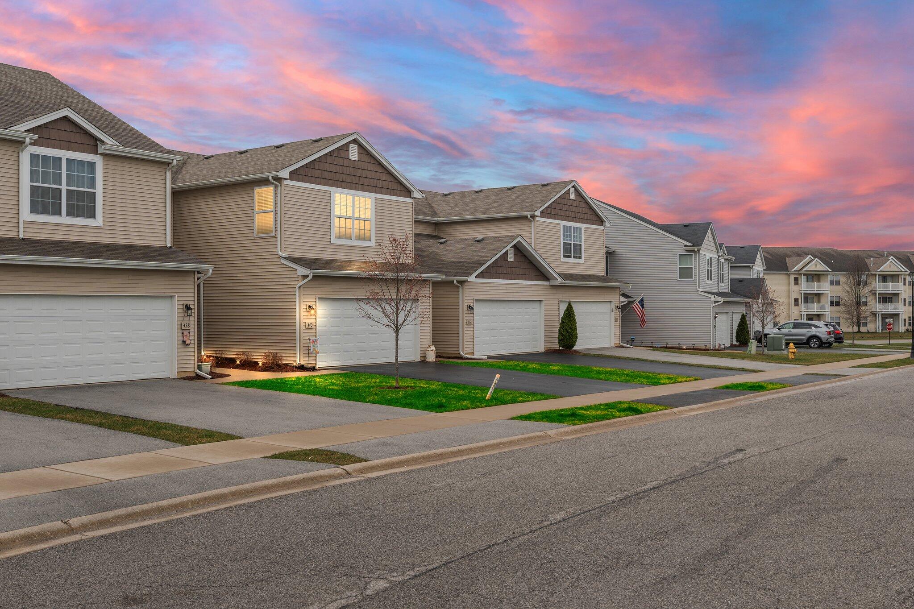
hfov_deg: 53.1
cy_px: 304
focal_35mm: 36
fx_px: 914
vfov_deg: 36.9
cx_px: 457
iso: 125
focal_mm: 24
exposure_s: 1/60
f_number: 5
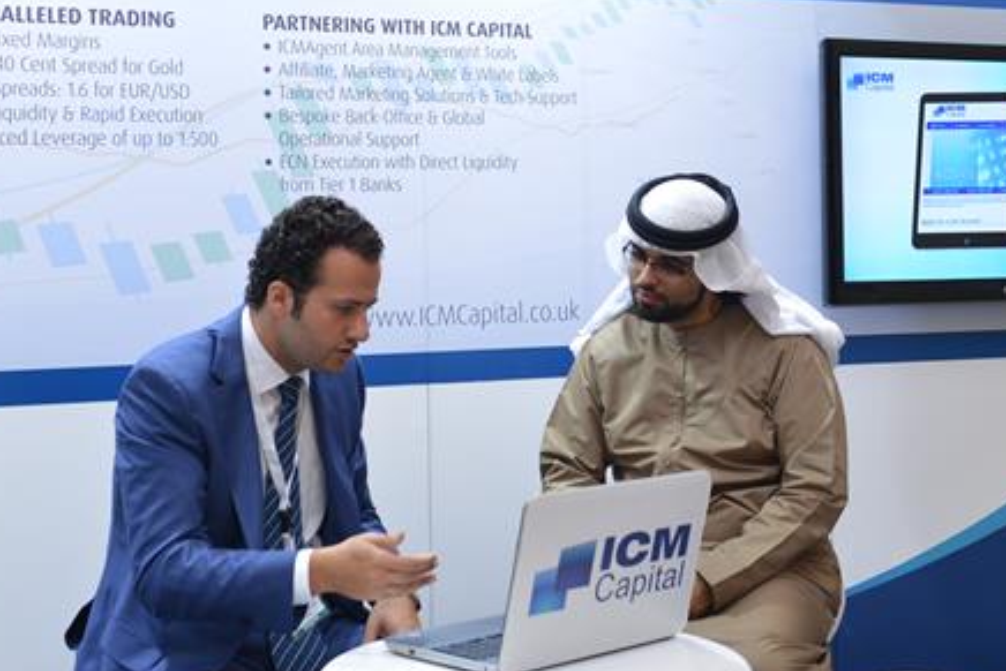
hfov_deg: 30.5
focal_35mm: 66
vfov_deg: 20.5
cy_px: 164
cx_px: 558
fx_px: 1845
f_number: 4
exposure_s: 1/100
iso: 1000
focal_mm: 36
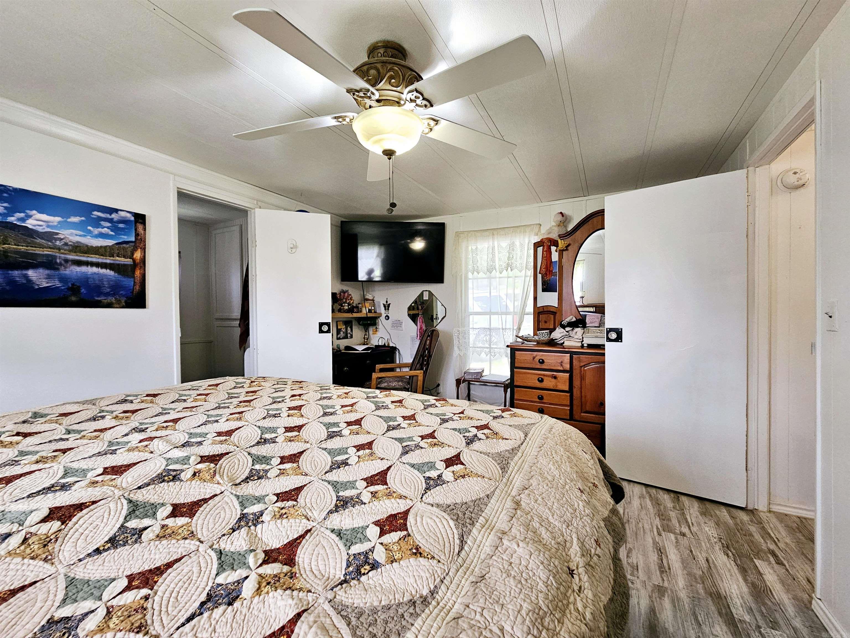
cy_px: 319
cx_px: 425
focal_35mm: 13
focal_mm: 2.2
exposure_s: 1/60.2
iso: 200
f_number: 2.2
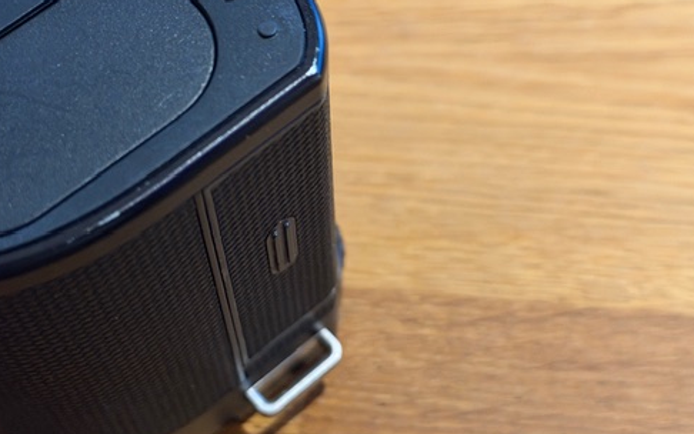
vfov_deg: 19.4
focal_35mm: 67
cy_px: 176
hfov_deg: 30.5
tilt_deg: -51.7
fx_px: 1268
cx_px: 258
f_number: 1.78
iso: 800
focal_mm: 6.76
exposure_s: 1/30
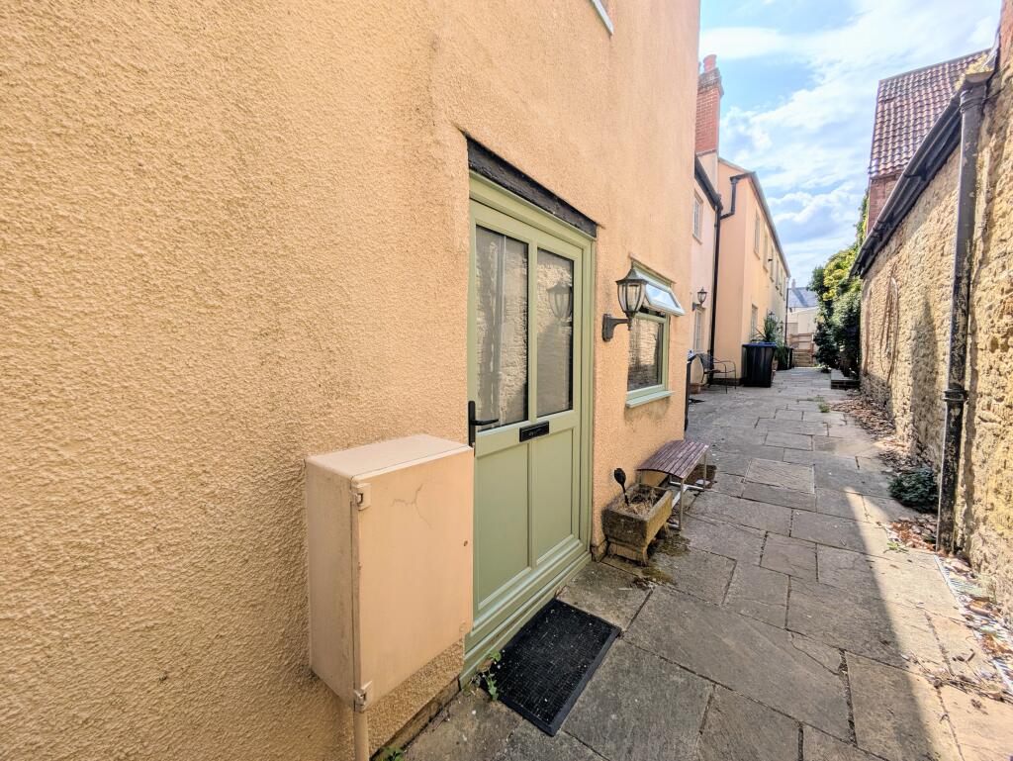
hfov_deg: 102.0
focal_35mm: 14
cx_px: 506
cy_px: 380
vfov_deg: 85.7
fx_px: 410
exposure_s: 1/4184
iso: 48
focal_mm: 1.83
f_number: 2.2
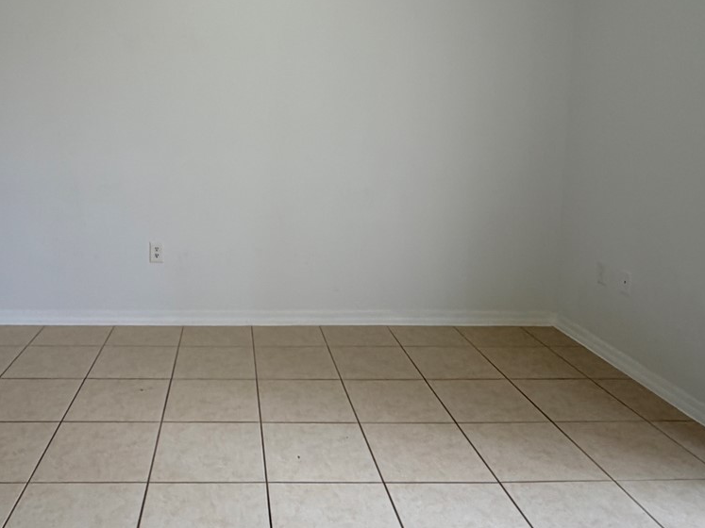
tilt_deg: -7.0
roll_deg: -1.1
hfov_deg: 59.0
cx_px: 255
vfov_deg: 45.9
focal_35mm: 30
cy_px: 168
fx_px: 611
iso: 125
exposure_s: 1/120
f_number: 2.2
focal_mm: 2.22
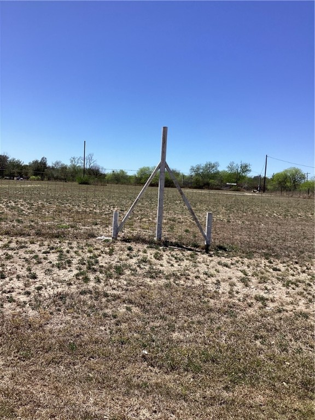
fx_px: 376
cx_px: 158
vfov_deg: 58.4
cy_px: 210
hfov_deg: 45.4
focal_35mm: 31
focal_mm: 3.3
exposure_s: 1/1773
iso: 25
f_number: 2.4
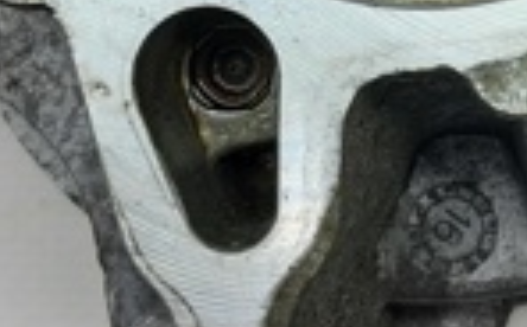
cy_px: -169
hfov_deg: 16.6
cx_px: 470
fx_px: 1778
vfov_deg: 10.2
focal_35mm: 124
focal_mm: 4
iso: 50
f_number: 1.8
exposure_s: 1/60
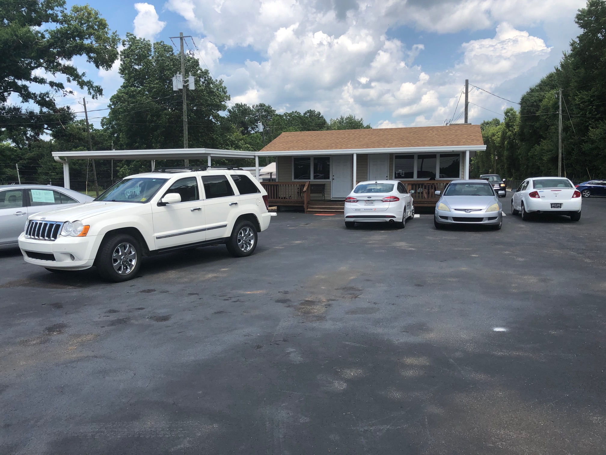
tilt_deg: -5.8
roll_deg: +0.3
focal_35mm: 28
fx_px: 490
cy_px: 228
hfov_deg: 63.4
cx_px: 303
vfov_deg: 49.7
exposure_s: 1/1499
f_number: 1.8
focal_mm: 3.99
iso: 20
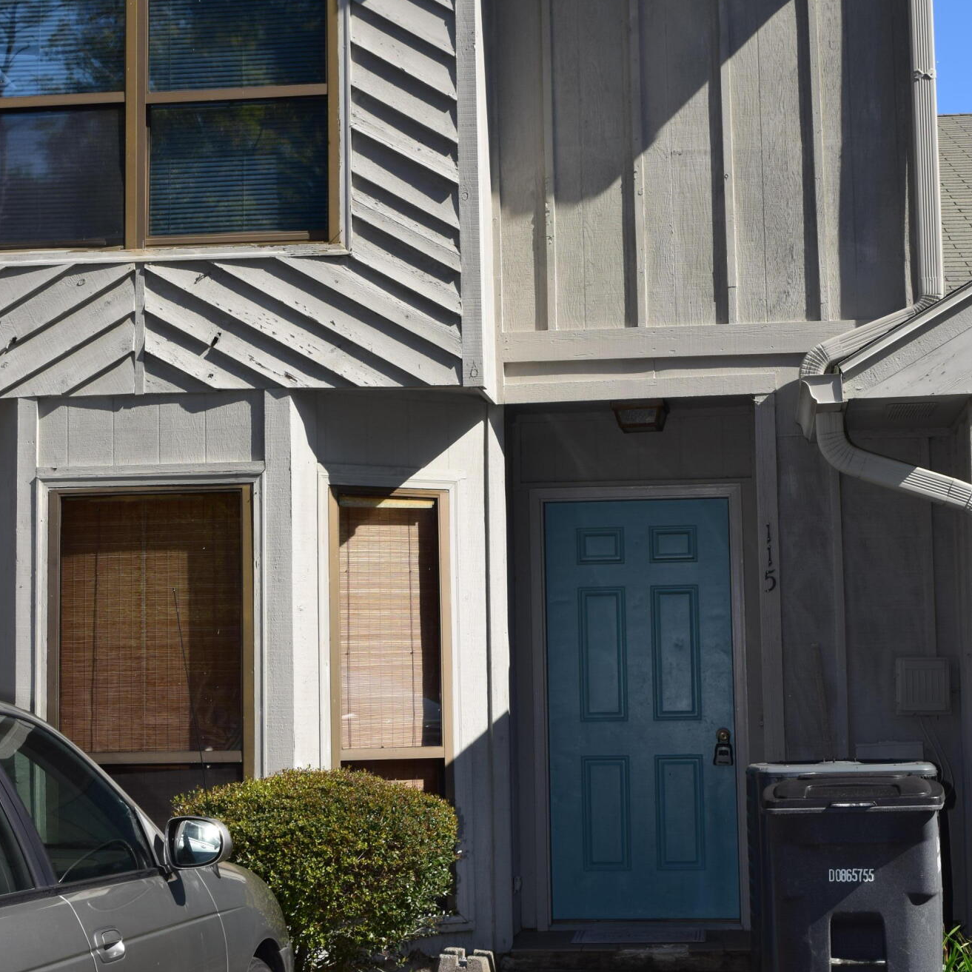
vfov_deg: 26.1
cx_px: 487
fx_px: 2097
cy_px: 493
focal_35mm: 66
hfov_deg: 26.1
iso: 110
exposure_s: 1/200
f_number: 10
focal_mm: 34
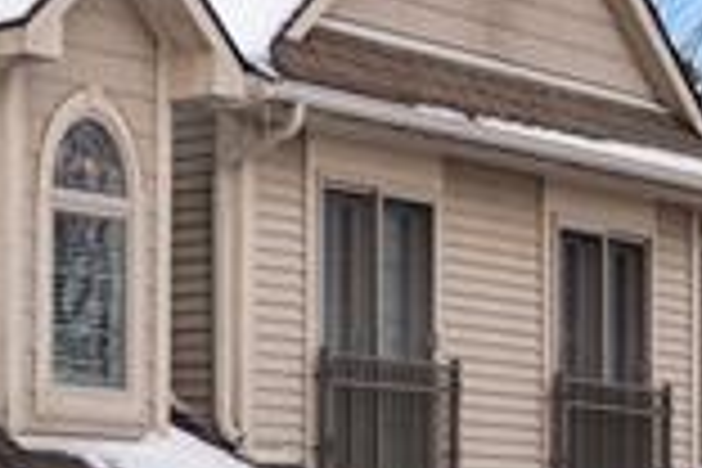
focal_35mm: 197
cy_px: 56
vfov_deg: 7.0
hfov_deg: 9.2
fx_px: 3841
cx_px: -1048
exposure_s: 1/320
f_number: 9
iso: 320
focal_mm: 30
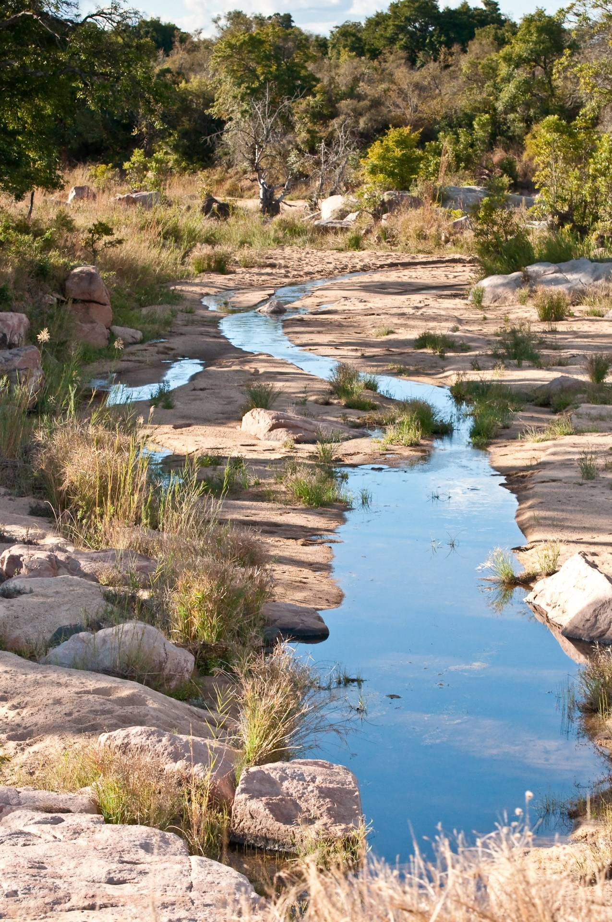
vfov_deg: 19.5
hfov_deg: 13.0
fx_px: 2685
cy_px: 461
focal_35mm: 105
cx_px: 306
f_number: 11
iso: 1000
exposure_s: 1/640
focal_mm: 70
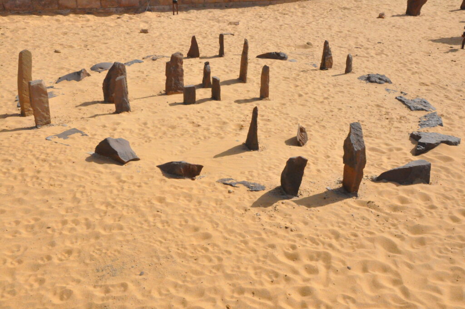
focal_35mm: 36
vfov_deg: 36.8
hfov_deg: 53.2
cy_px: 154
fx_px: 464
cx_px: 232
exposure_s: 1/1600
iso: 3200
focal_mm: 24
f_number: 20
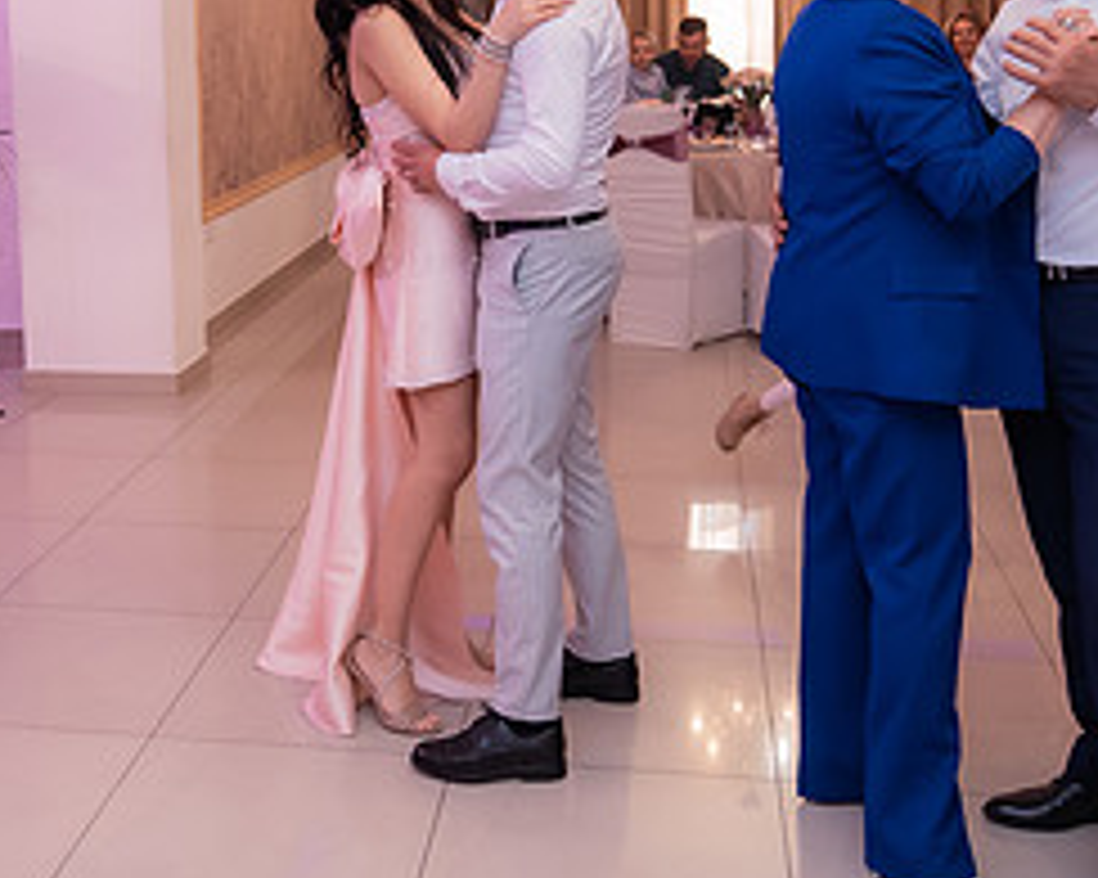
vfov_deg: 29.5
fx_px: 1624
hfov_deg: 37.0
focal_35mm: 50
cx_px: 377
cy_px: 175
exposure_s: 1/200
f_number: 2.8
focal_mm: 19
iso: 2000
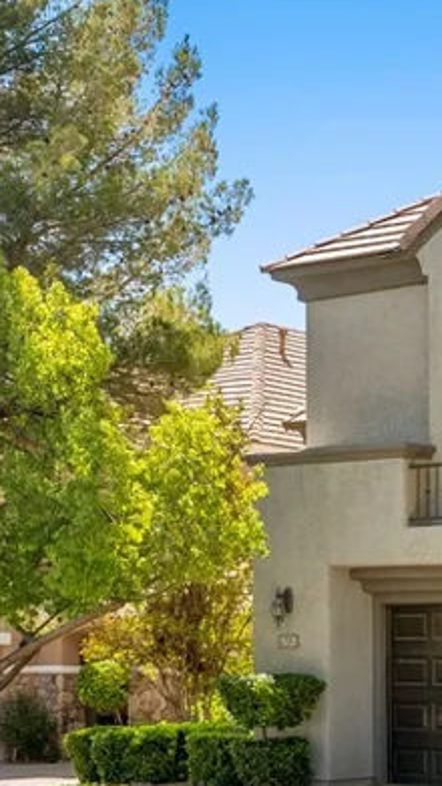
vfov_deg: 24.5
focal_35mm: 85
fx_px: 1771
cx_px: 641
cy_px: 672
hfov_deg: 13.5
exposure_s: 1/160
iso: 800
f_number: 9
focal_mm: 31
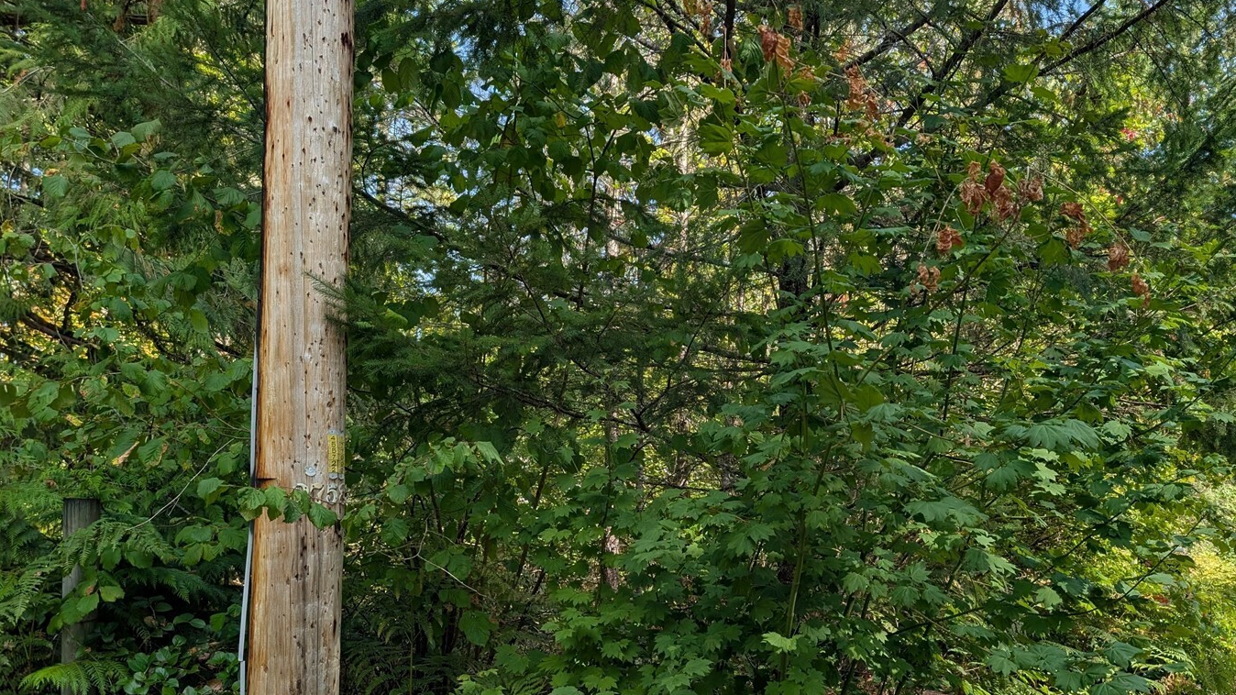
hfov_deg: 62.2
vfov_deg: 37.2
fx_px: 1016
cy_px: 484
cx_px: 727
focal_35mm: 31
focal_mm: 6.9
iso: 21
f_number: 1.68
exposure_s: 1/362
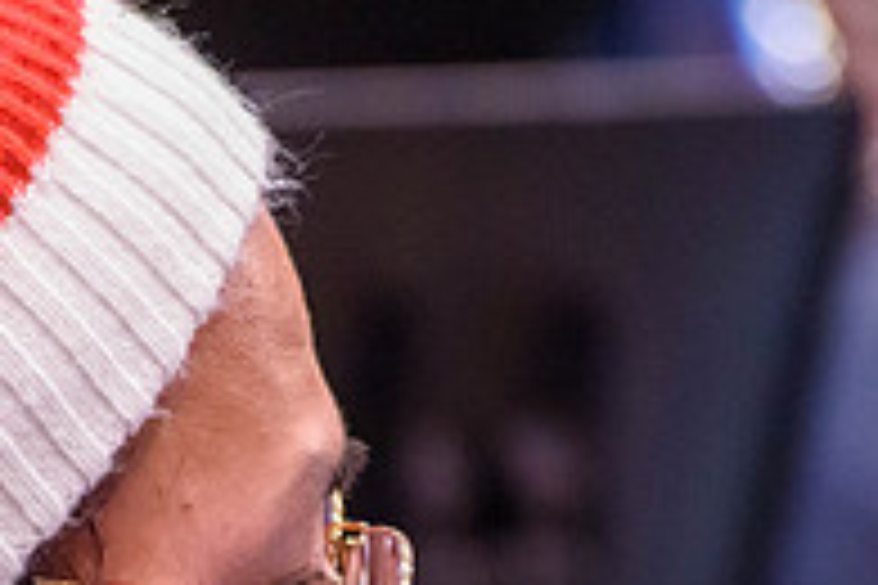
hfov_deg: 2.2
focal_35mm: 938
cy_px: 767
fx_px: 22875
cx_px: 81
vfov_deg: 1.5
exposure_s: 1/500
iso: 5000
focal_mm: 210
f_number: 5.6
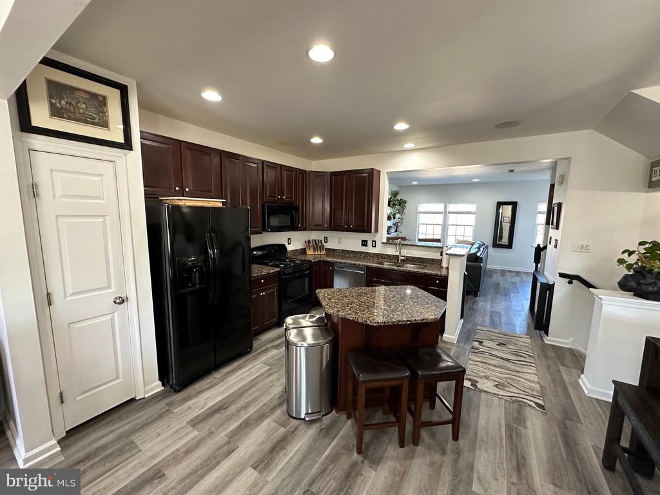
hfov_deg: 102.1
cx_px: 330
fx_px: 267
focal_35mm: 14
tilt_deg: -6.8
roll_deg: -0.6
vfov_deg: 85.7
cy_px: 248
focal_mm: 2.22
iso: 320
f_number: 2.2
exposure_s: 1/60
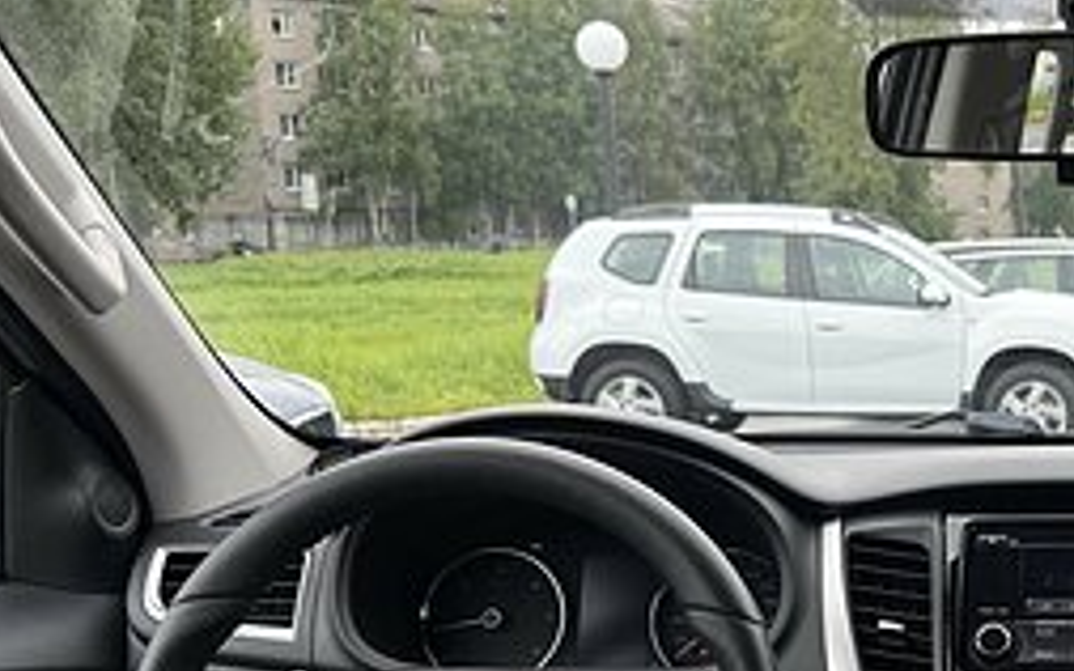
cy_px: 592
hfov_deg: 33.1
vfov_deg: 23.0
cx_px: 1129
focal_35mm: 55
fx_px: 1609
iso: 100
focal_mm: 6.76
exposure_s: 1/539
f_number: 1.78
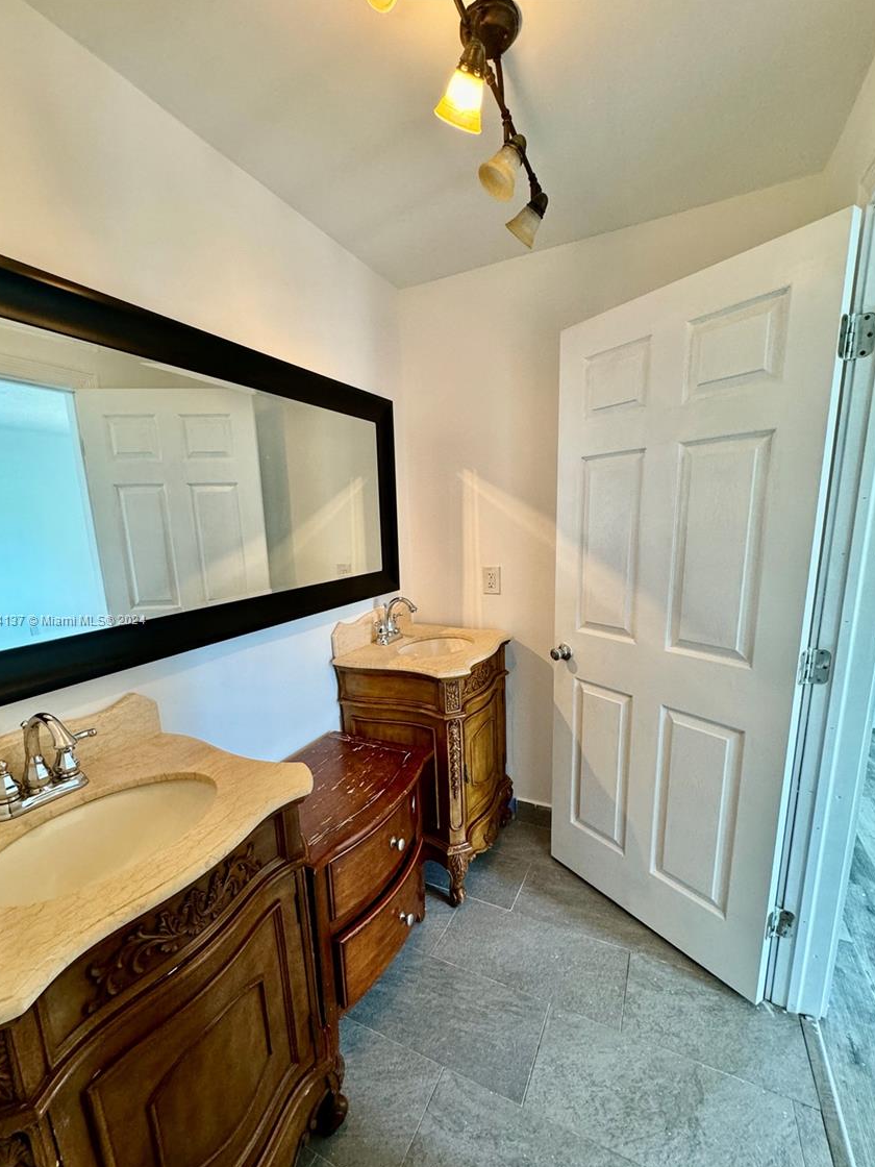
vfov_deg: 98.0
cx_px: 424
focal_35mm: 15
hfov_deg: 81.7
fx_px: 506
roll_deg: +1.3
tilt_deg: -11.4
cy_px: 621
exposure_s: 1/60
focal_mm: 2.22
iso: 250
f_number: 2.2
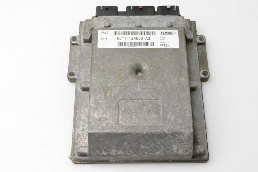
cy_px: 86
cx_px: 129
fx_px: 387
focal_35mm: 54
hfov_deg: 36.9
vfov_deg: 25.0
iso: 6400
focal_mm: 36
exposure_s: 1/320
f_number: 9
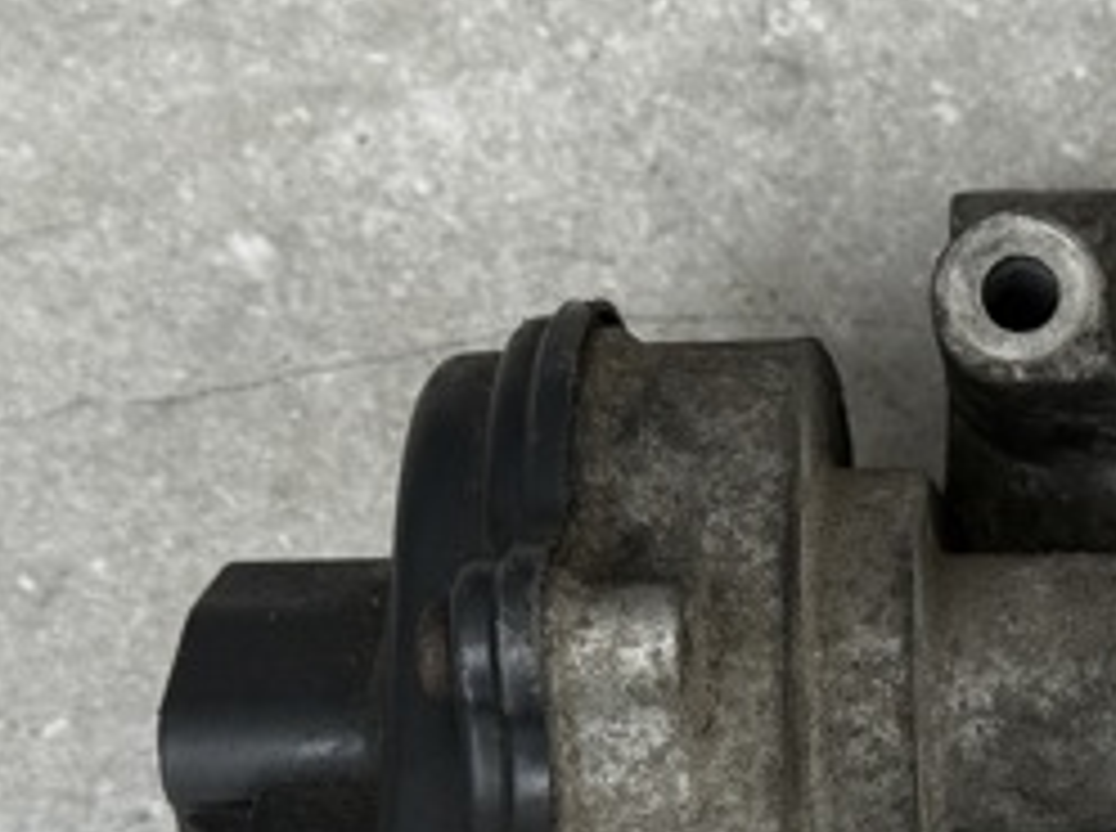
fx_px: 3990
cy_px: 857
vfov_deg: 11.8
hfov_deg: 15.6
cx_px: 1170
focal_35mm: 124
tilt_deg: -82.1
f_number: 1.78
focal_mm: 6.76
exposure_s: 1/272
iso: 80
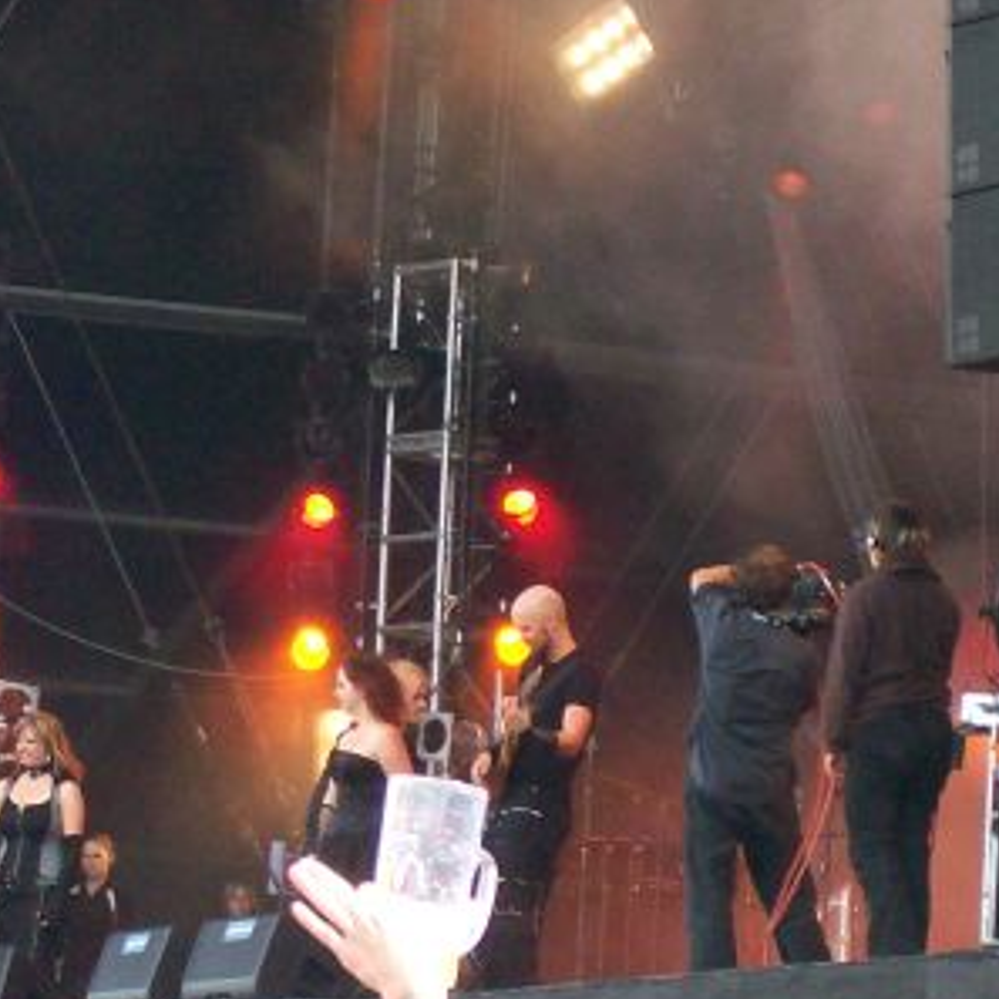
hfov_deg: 6.8
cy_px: 491
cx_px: -124
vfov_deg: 6.8
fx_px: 8391
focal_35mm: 257
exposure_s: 1/189
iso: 140
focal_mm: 18
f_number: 4.8
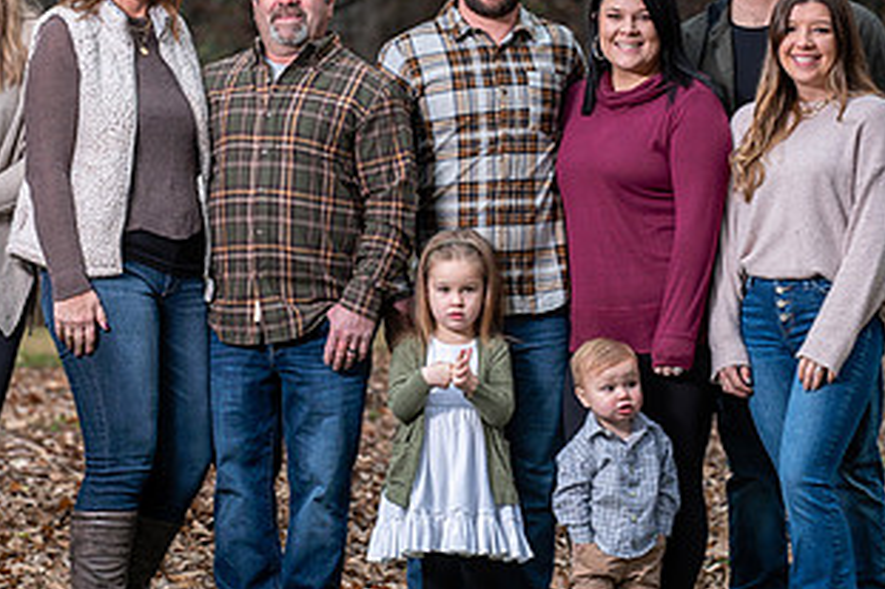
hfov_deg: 9.2
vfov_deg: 6.1
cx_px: 376
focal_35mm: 224
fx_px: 5504
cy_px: 235
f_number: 4
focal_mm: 120
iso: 200
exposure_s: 1/125
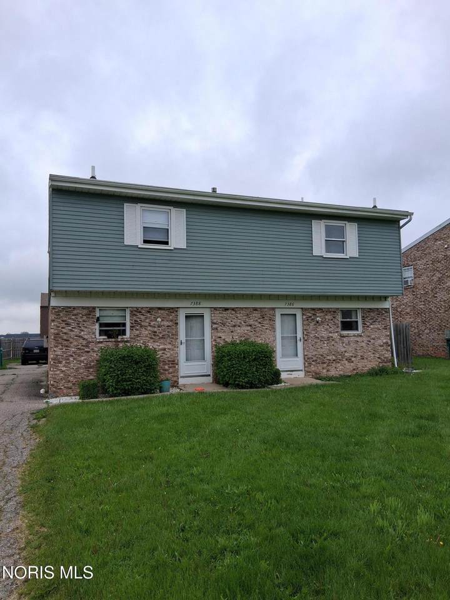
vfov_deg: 67.3
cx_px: 225
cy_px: 300
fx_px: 451
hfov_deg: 53.1
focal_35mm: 26
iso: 25
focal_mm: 3.98
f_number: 1.8
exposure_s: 1/213
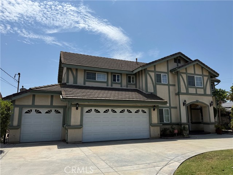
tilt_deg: +9.3
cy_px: 88
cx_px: 116
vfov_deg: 56.8
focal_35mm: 24
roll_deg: +0.9
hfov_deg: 71.6
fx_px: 162
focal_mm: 6.76
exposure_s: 1/8130
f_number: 1.78
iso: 80
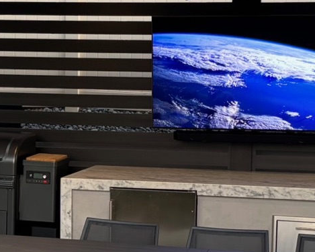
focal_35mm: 104
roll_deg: -1.4
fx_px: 969
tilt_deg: -6.6
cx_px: 147
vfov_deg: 14.8
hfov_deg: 18.5
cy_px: 184
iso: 125
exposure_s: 1/60
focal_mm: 5.96
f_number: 1.6
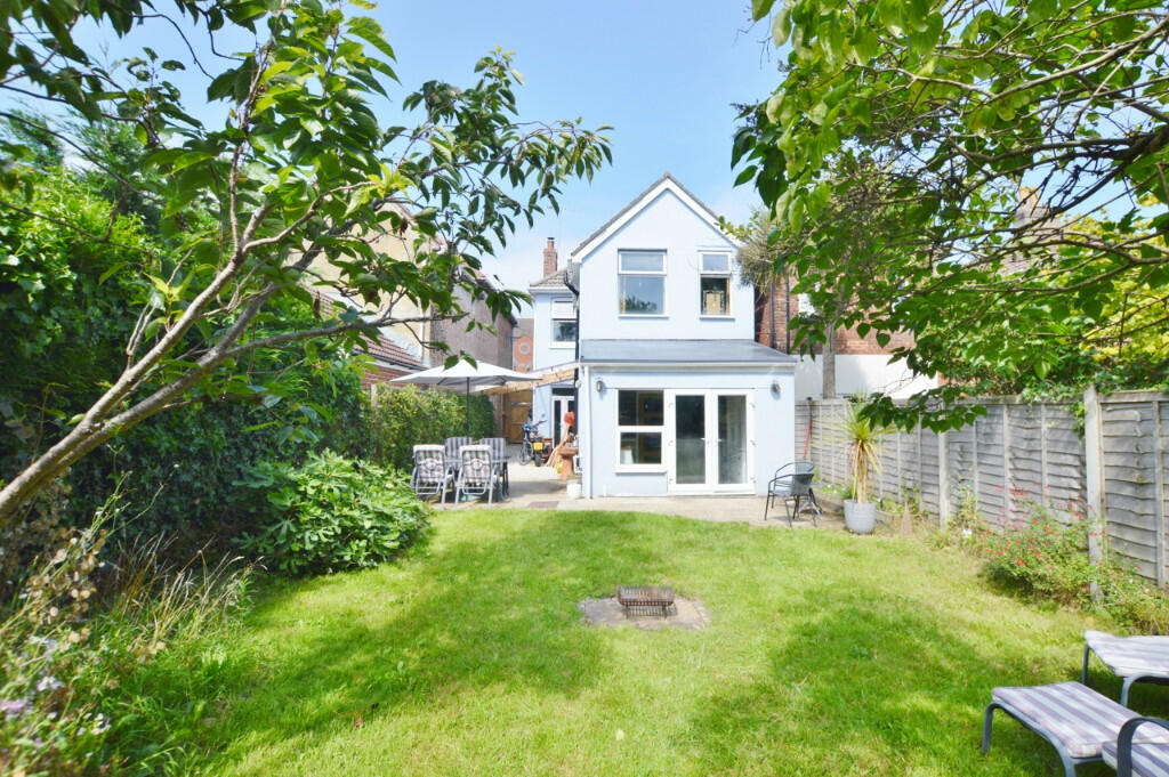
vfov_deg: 77.2
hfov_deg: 100.4
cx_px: 584
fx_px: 487
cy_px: 388
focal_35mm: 15
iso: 100
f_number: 7.1
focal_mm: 10
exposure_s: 1/160
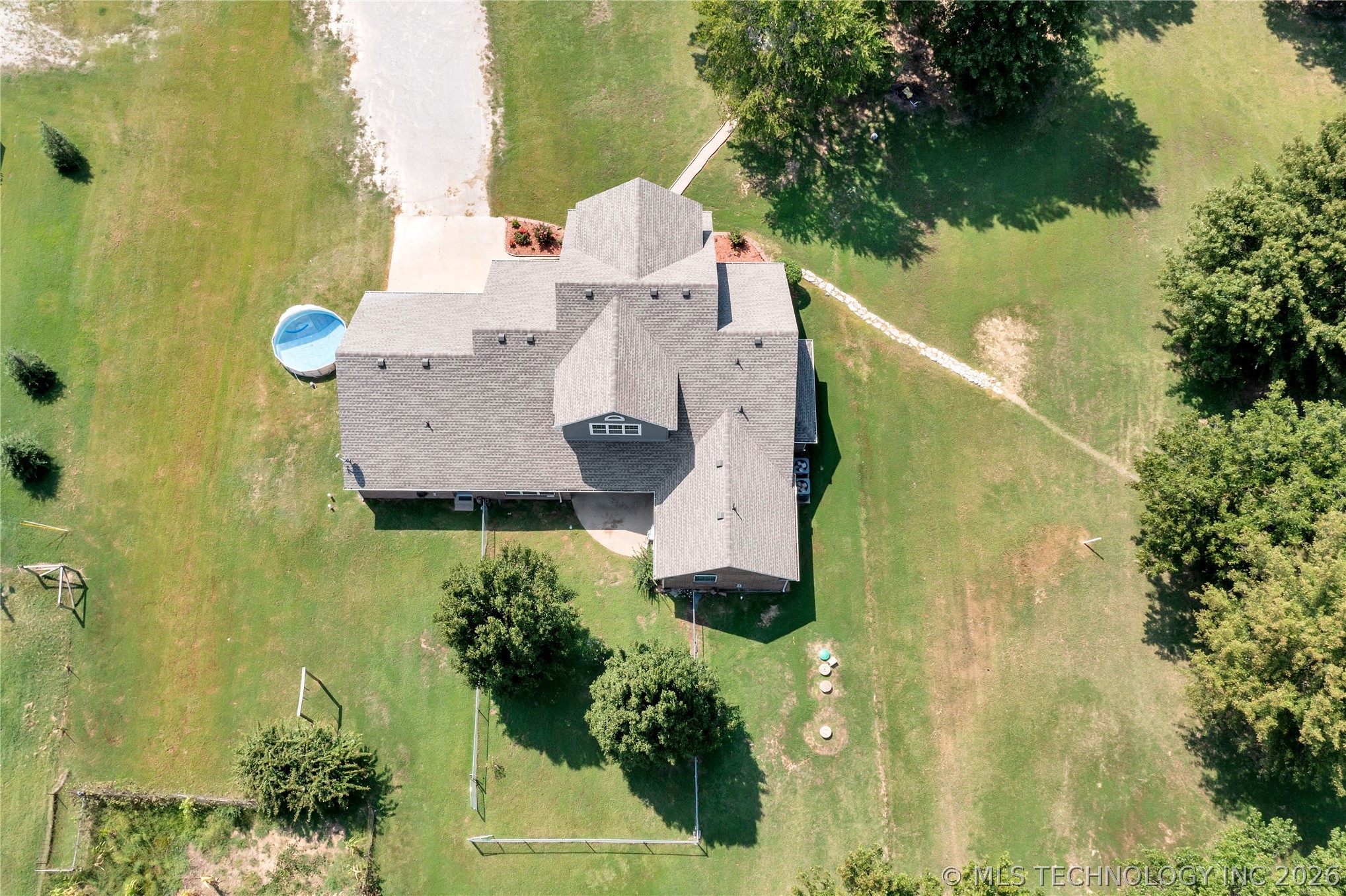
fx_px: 1047
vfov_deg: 46.4
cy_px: 448
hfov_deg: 65.5
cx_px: 673
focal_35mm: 28
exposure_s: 1/200
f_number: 7.1
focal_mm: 10.26
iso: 100
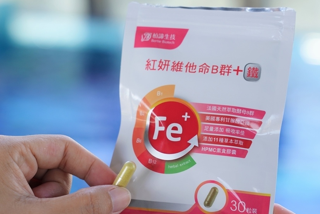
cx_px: 187
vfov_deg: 12.3
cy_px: 122
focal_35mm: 111
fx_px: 987
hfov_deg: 18.4
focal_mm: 92
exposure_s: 1/100
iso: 125
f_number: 5.6
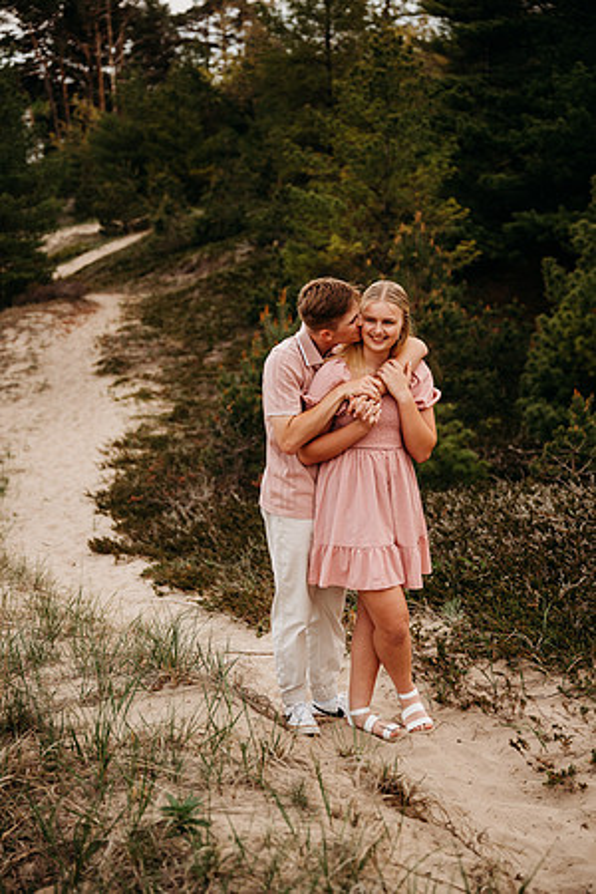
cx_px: 298
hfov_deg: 26.5
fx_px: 1266
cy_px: 447
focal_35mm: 51
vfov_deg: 38.9
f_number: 2.8
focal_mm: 51
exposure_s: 1/1000
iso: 320
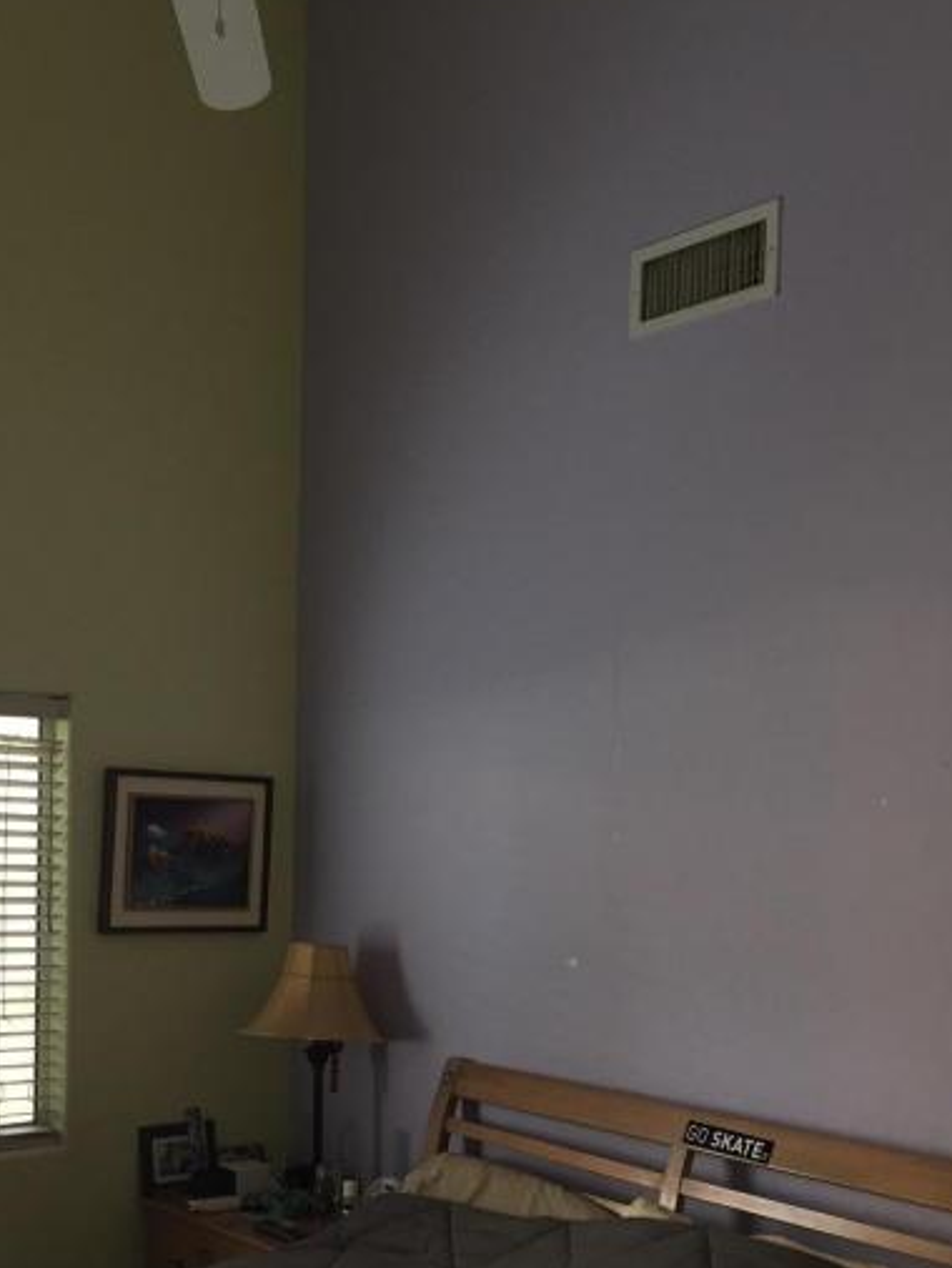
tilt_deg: -0.1
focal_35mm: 44
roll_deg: -0.2
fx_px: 1612
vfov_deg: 42.3
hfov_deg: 32.4
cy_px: 852
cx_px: 268
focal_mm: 4.15
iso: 80
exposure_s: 1/30
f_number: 2.2
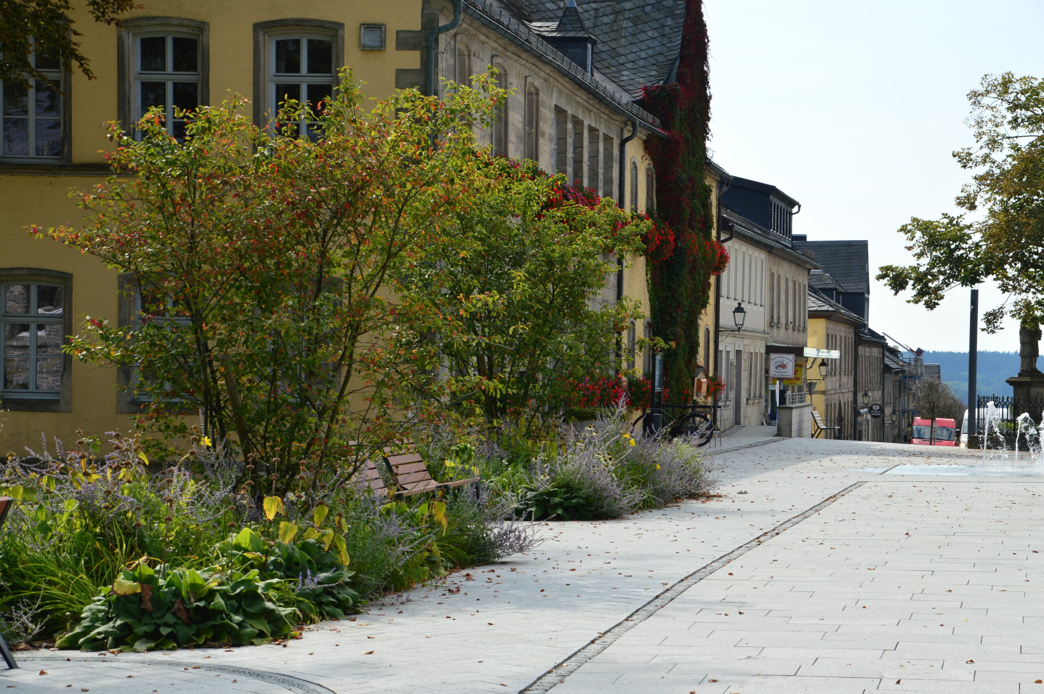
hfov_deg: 22.6
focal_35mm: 90
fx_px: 2608
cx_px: 522
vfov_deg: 15.2
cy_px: 347
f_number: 9
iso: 200
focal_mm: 60
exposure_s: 1/400
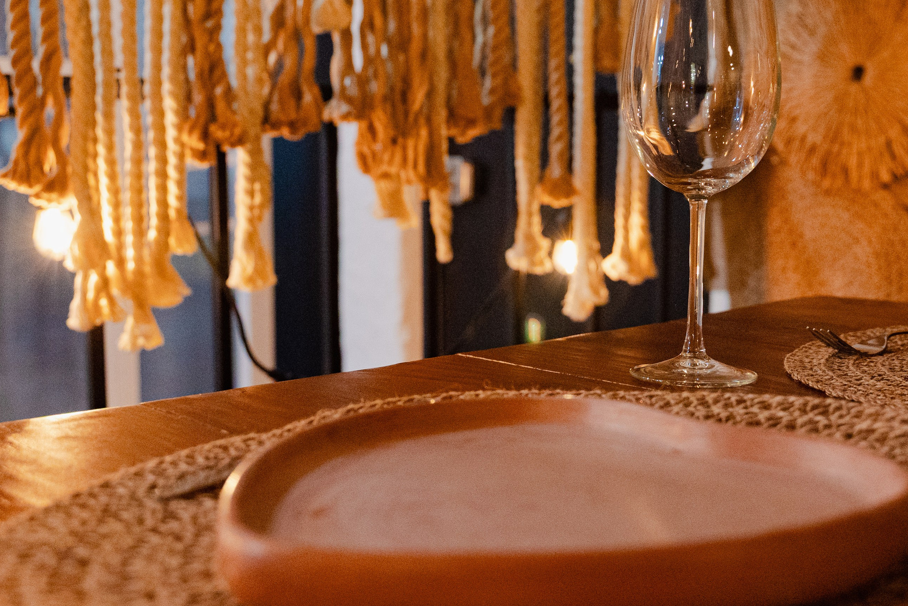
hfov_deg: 38.7
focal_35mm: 51
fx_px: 1287
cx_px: 542
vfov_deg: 26.5
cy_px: 288
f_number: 3.5
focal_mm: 29.5
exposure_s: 1/80
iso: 4000
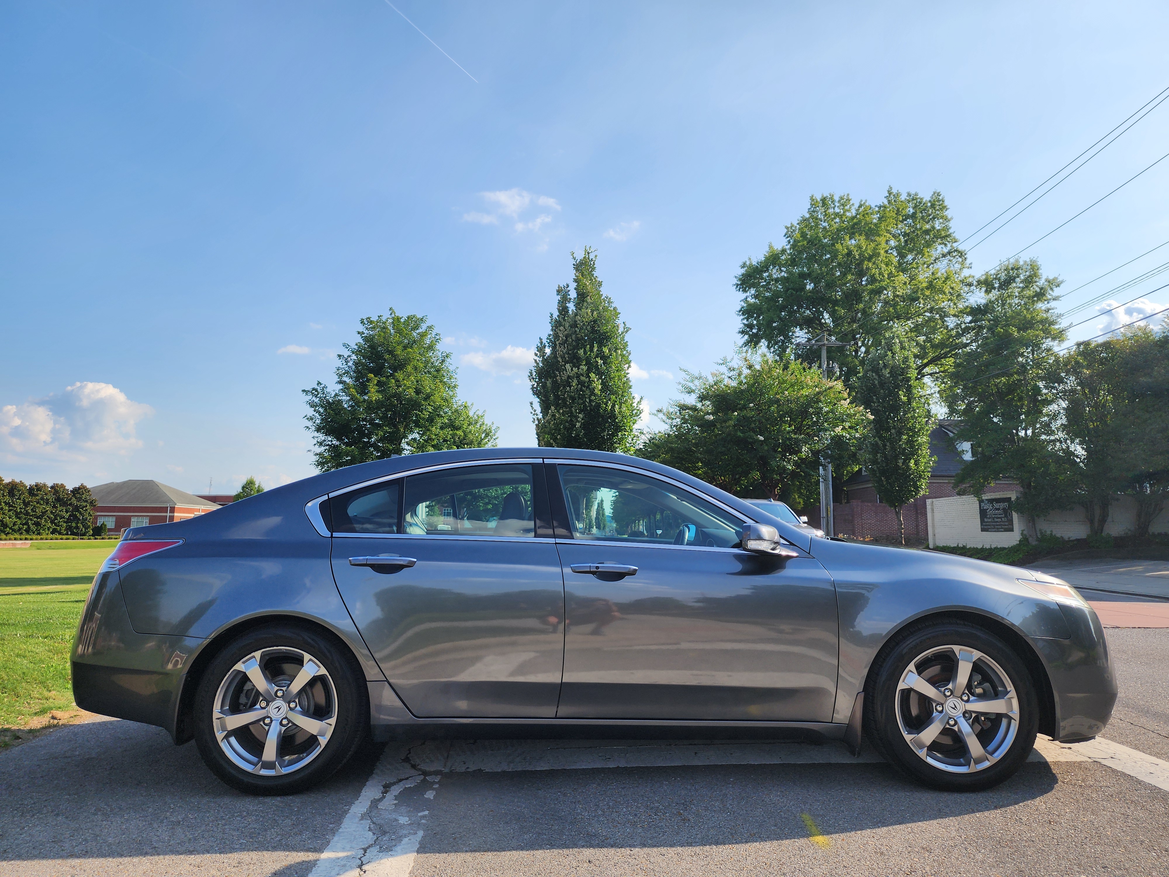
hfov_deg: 73.9
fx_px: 777
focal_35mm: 23
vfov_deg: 58.9
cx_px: 584
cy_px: 438
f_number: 1.8
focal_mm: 6.4
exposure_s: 1/902
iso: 12
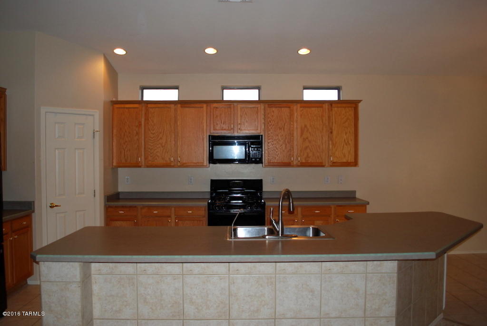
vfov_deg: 48.0
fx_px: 366
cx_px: 244
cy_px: 163
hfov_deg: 67.3
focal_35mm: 27
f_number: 3.5
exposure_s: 1/60
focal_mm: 18
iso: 200
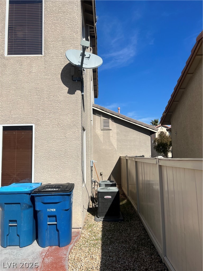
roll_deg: +1.2
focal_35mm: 26
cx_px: 102
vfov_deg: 67.3
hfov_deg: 53.1
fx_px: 203
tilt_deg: +8.0
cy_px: 136
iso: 50
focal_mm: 5.7
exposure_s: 1/6993
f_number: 1.5
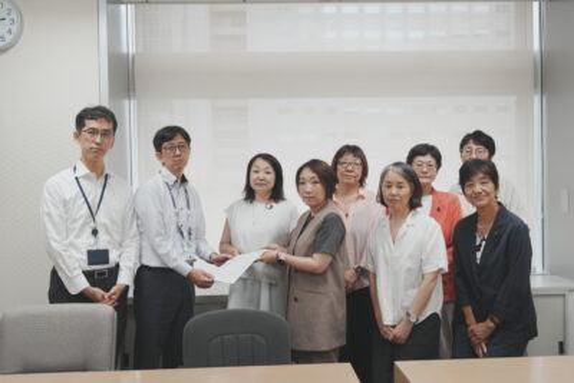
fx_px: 550
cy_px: 192
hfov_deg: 55.1
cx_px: 287
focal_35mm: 34
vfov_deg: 38.4
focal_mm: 23
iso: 250
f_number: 4
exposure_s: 1/40
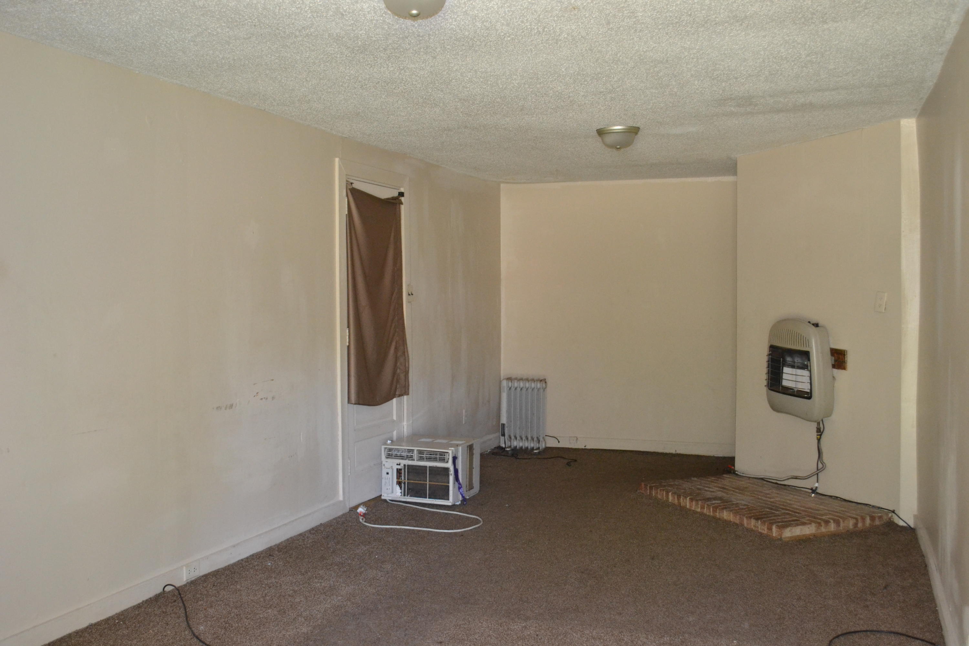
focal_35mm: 36
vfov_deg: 36.9
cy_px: 323
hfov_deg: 53.1
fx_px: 969
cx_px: 484
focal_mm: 24
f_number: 4
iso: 2000
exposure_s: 1/60
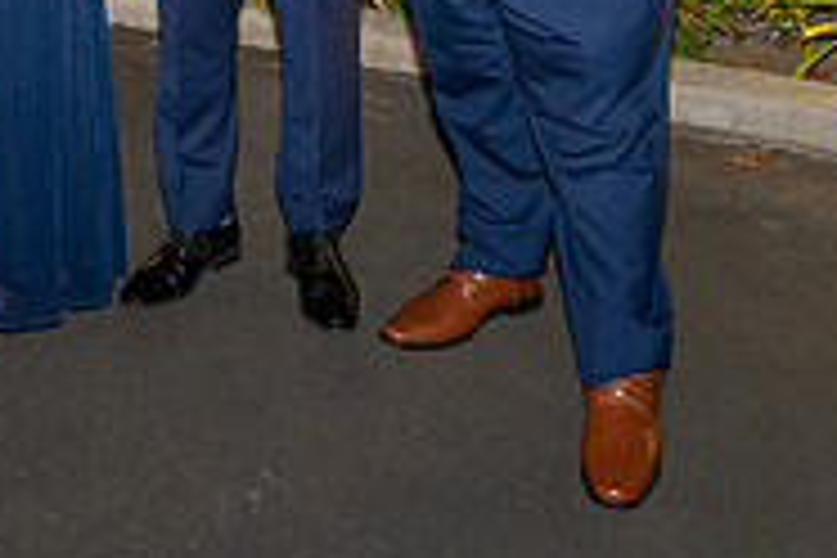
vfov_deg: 16.6
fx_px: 1744
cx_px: 230
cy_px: -272
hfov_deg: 26.7
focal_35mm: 75
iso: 1250
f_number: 4
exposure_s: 1/200
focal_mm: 24
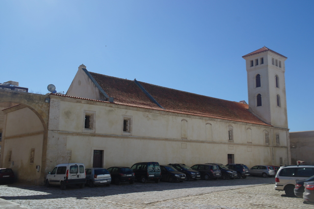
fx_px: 288
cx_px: 157
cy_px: 104
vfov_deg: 39.9
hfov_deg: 57.2
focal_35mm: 33
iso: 200
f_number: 9
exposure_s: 1/400
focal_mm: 22
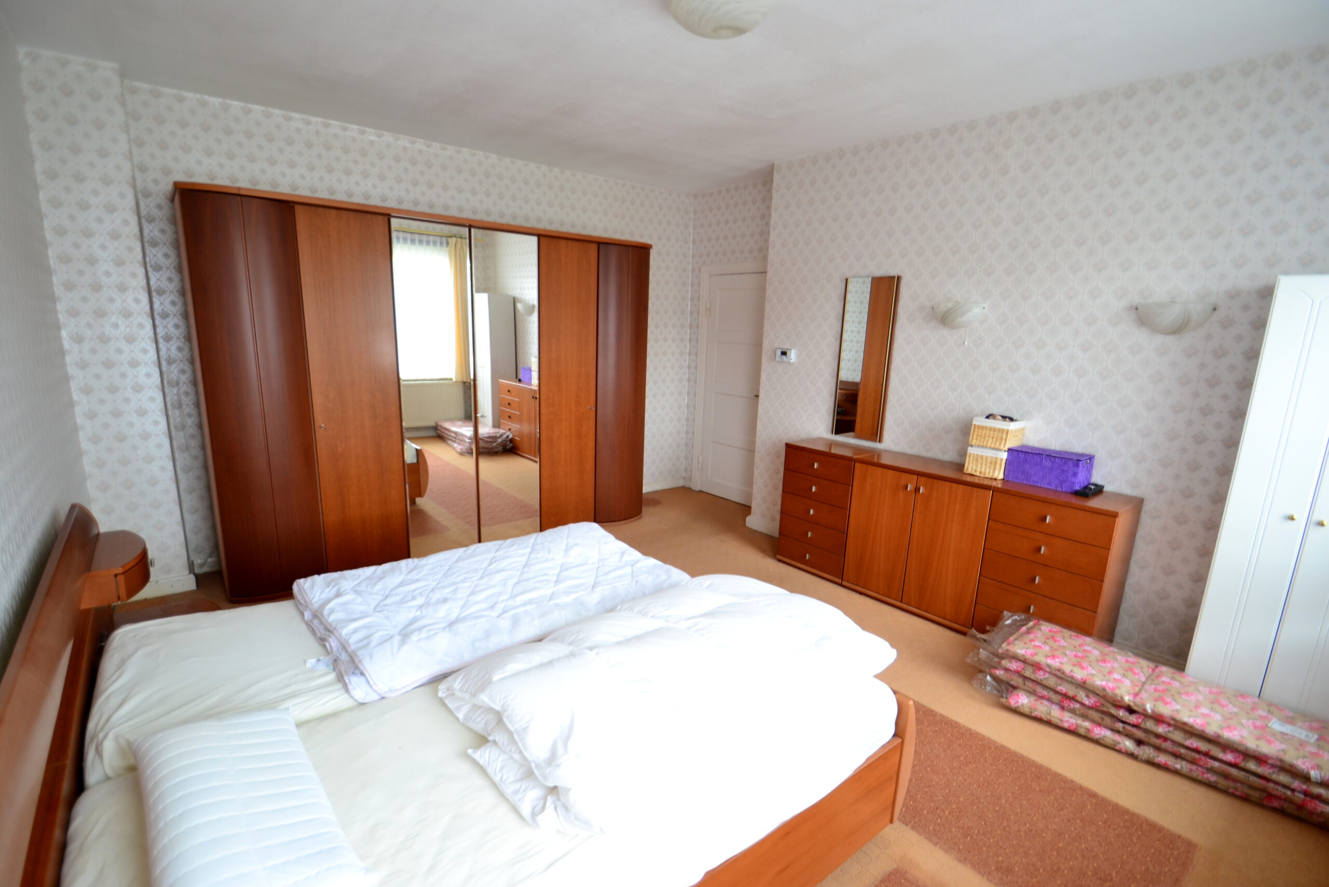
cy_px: 444
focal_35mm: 15
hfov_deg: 100.4
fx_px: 554
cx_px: 664
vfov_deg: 77.3
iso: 200
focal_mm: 10
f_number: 3.5
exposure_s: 1/20
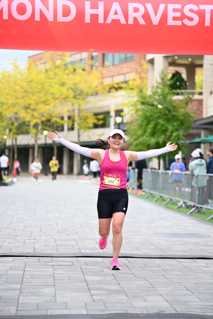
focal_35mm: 90
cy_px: 160
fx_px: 798
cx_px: 106
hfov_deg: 15.2
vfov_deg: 22.6
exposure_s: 1/2000
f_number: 2.8
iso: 640
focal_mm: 90
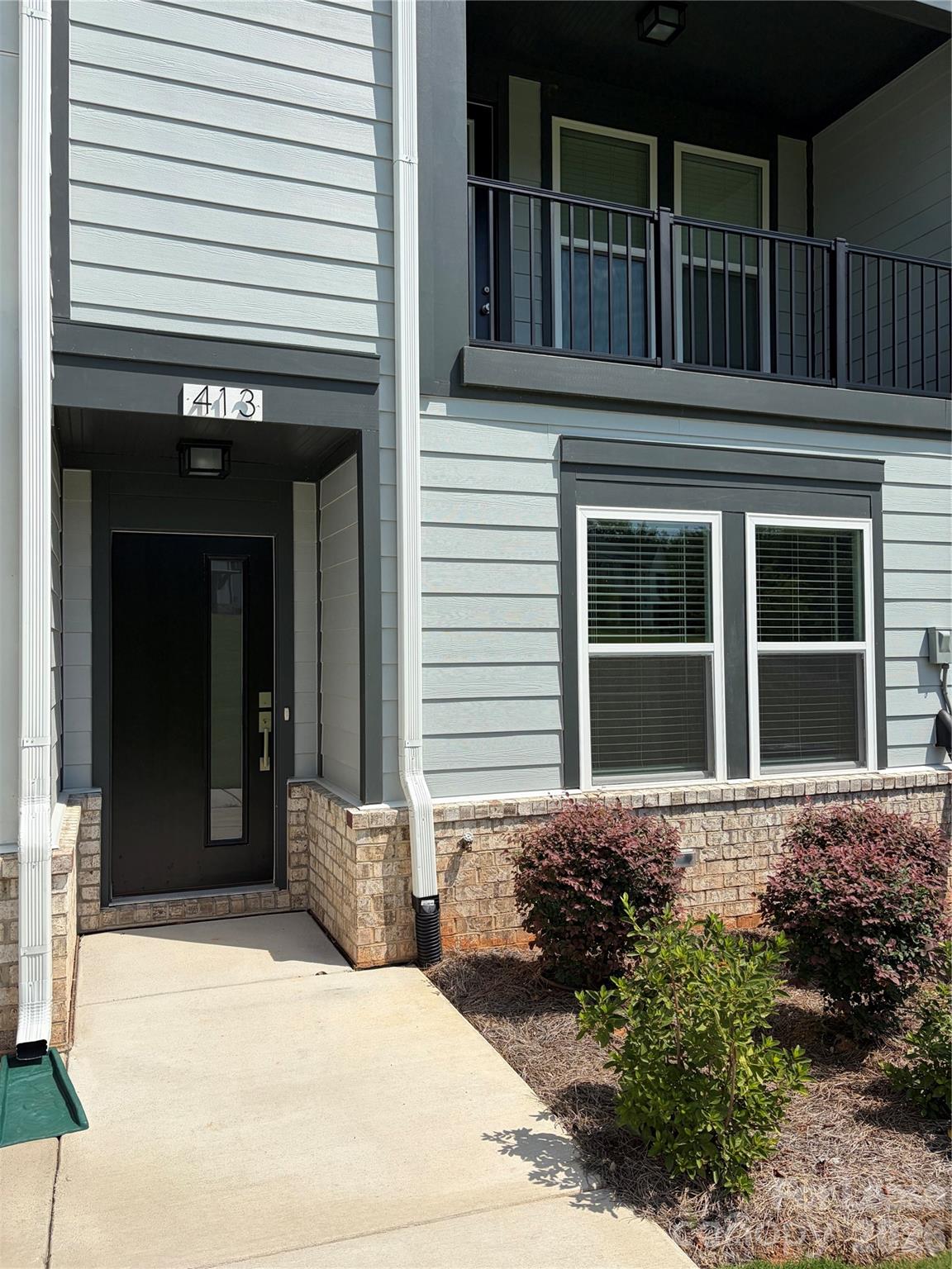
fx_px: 953
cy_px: 634
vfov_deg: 67.3
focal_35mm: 26
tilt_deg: +2.0
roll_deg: +0.8
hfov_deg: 53.1
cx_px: 476
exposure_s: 1/6329
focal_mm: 5.96
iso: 64
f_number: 1.6
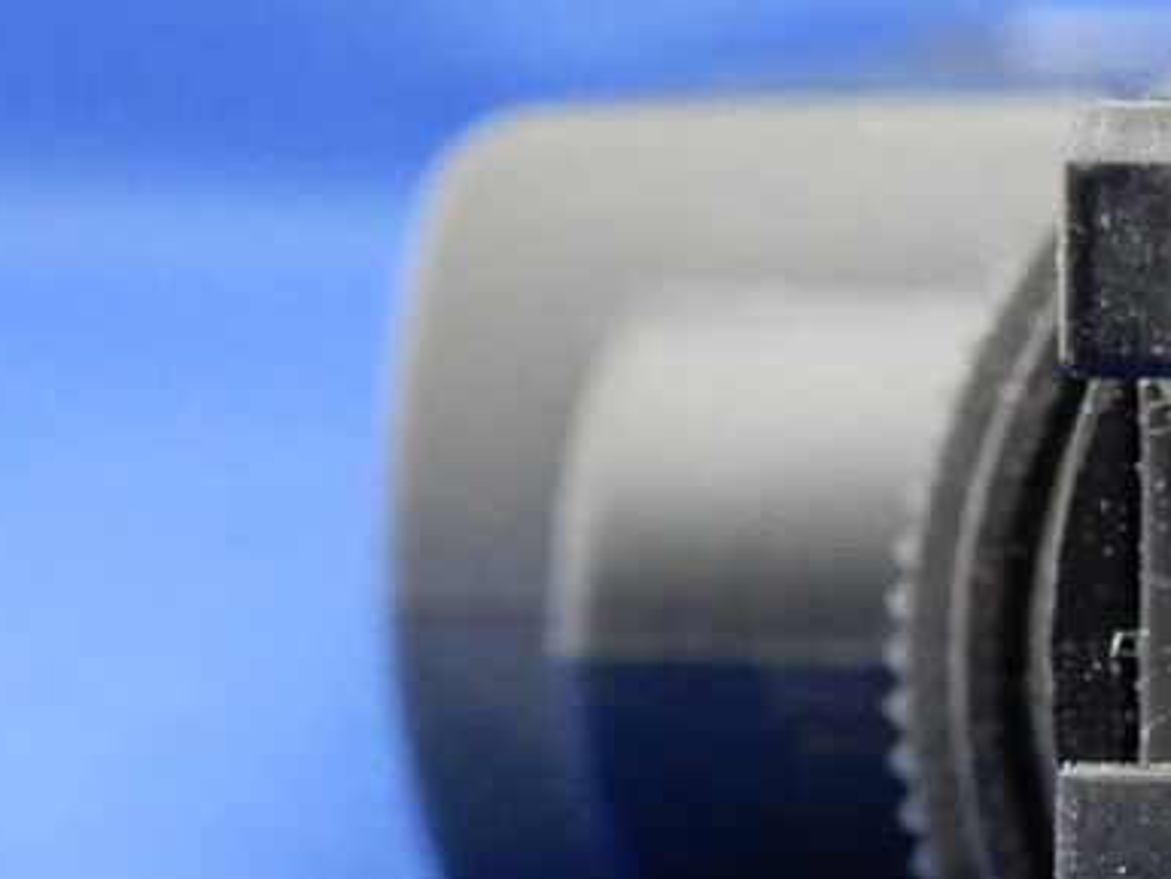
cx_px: 1563
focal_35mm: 109
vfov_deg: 13.5
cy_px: 663
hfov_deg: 16.9
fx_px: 3688
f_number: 4
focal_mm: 6.2
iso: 800
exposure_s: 1/15
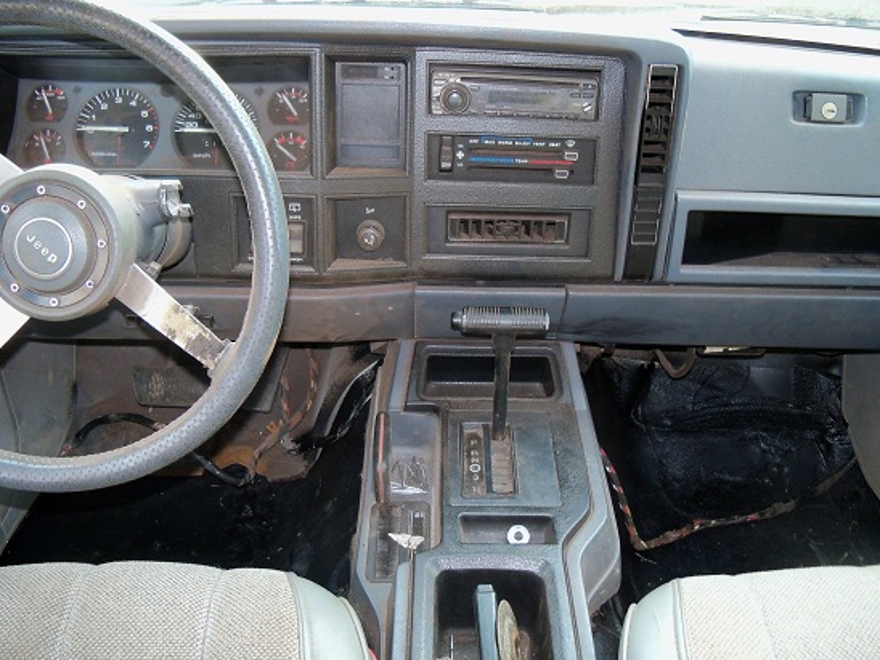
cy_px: 330
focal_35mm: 35
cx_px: 440
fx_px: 890
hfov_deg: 52.6
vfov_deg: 40.7
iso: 200
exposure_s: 1/30
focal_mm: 6.2
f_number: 3.5
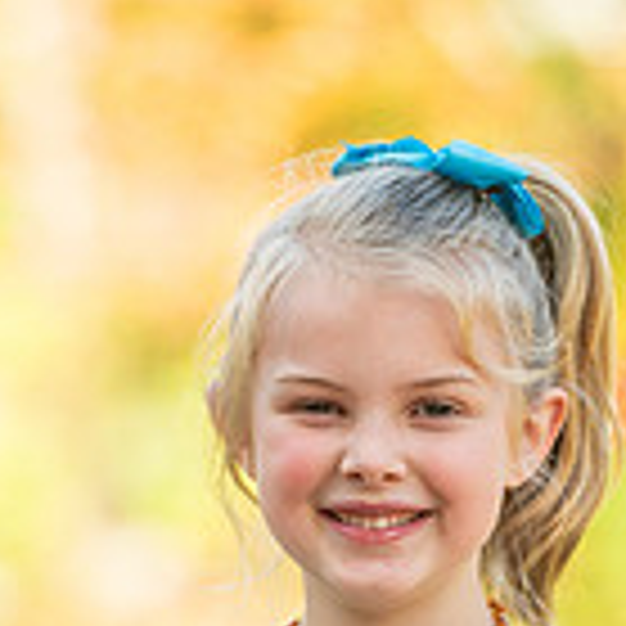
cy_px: 937
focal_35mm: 548
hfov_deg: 3.2
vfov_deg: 3.2
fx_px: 11212
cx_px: 367
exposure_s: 1/200
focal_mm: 200
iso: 100
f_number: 4.5
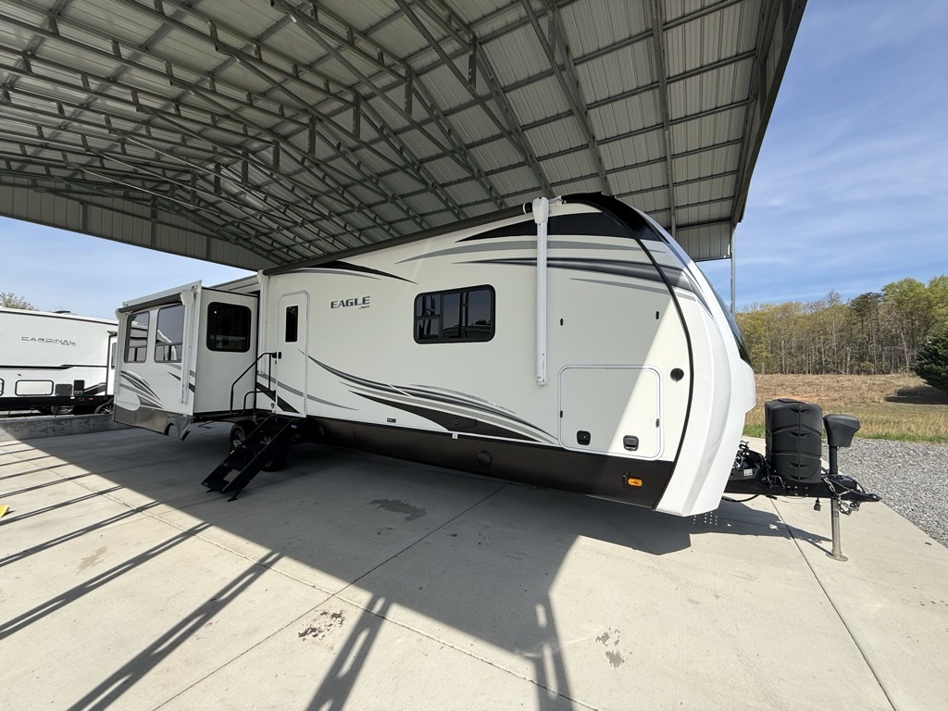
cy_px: 356
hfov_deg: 102.1
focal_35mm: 14
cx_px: 474
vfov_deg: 85.7
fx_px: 383
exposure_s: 1/1572
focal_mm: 2.22
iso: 50
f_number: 2.2
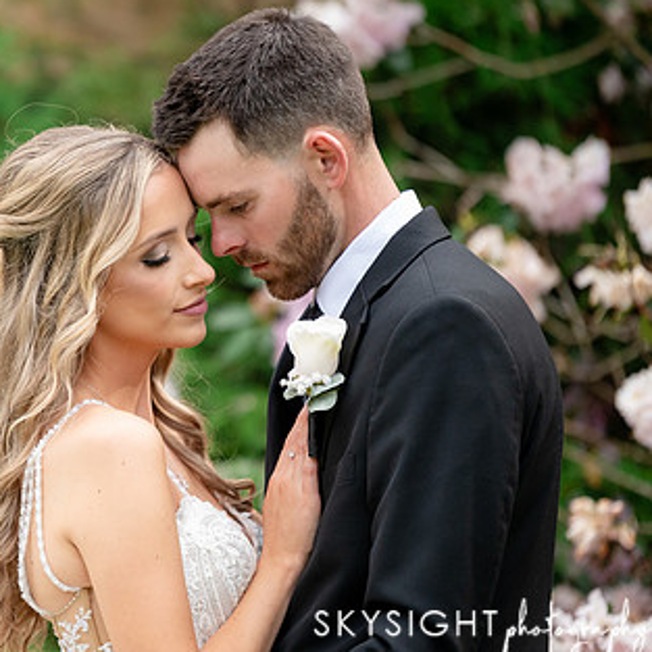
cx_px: 75
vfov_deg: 5.5
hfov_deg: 5.5
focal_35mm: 316
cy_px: 273
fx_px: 6734
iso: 1600
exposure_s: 1/4000
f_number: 2.8
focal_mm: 200
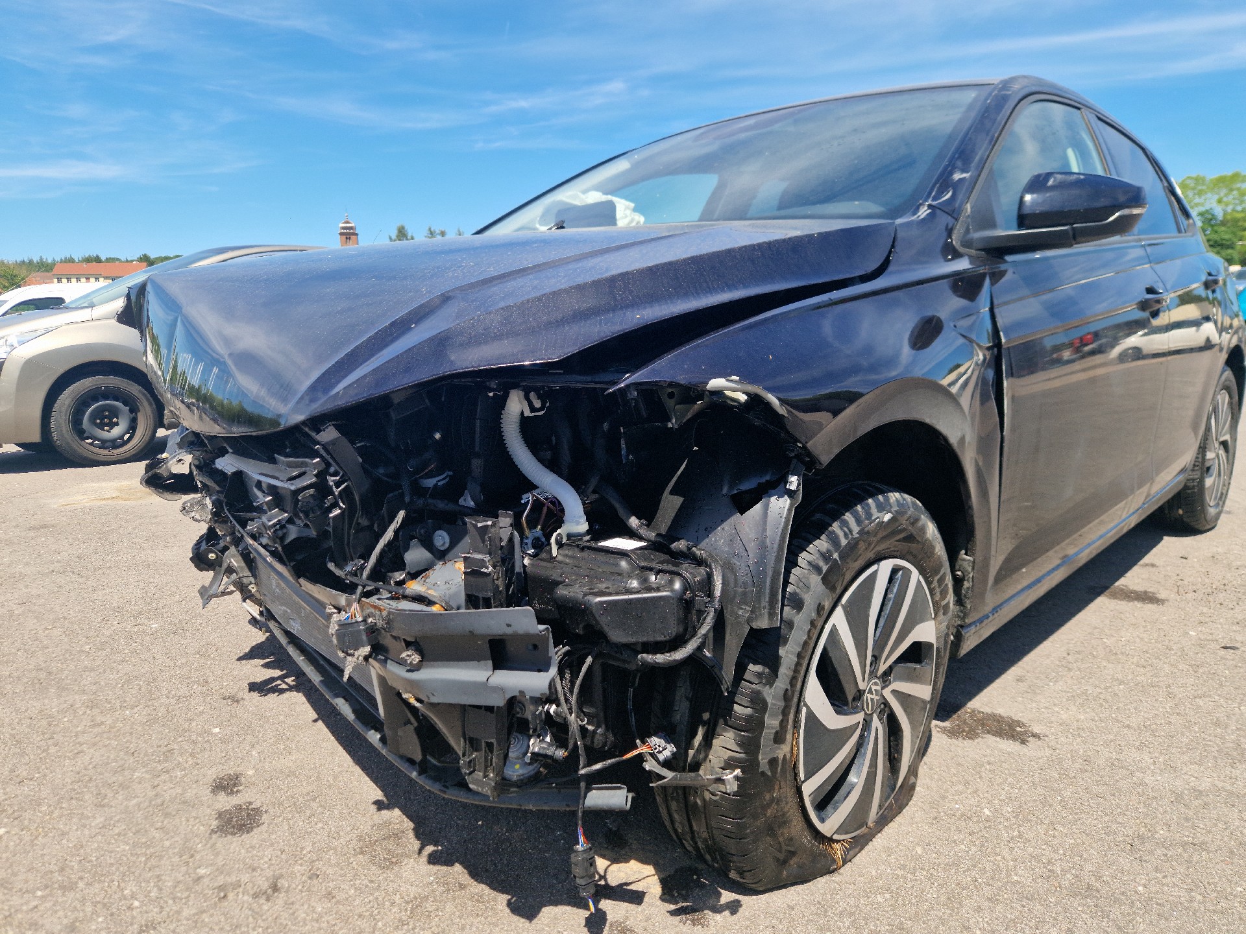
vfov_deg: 58.9
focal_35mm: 23
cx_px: 623
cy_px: 467
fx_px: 828
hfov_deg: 73.9
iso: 50
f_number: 1.8
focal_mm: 5.4
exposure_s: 1/769
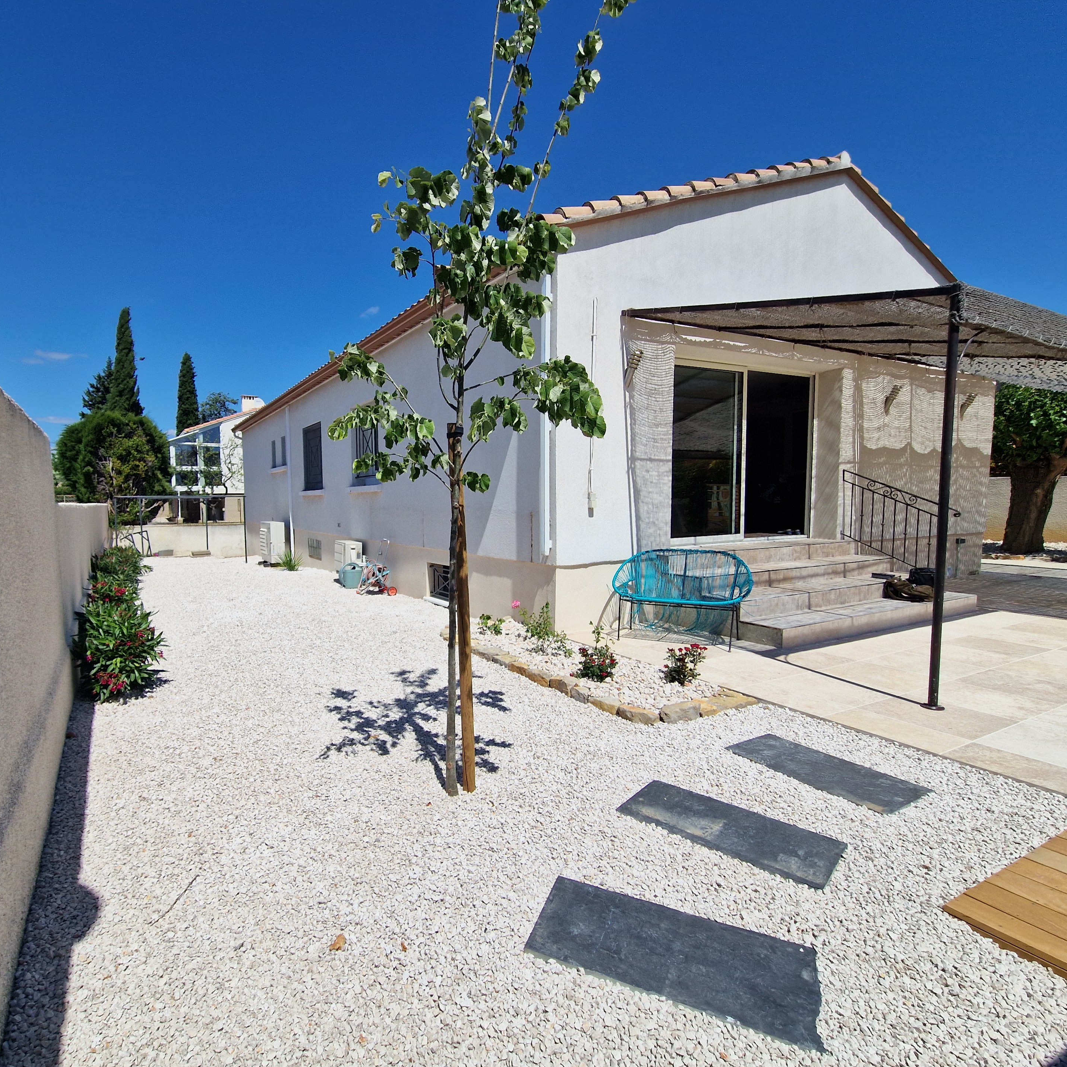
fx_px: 558
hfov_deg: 86.4
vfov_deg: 87.4
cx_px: 432
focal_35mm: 16
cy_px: 548
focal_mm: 2.2
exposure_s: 1/4560
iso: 50
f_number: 2.2
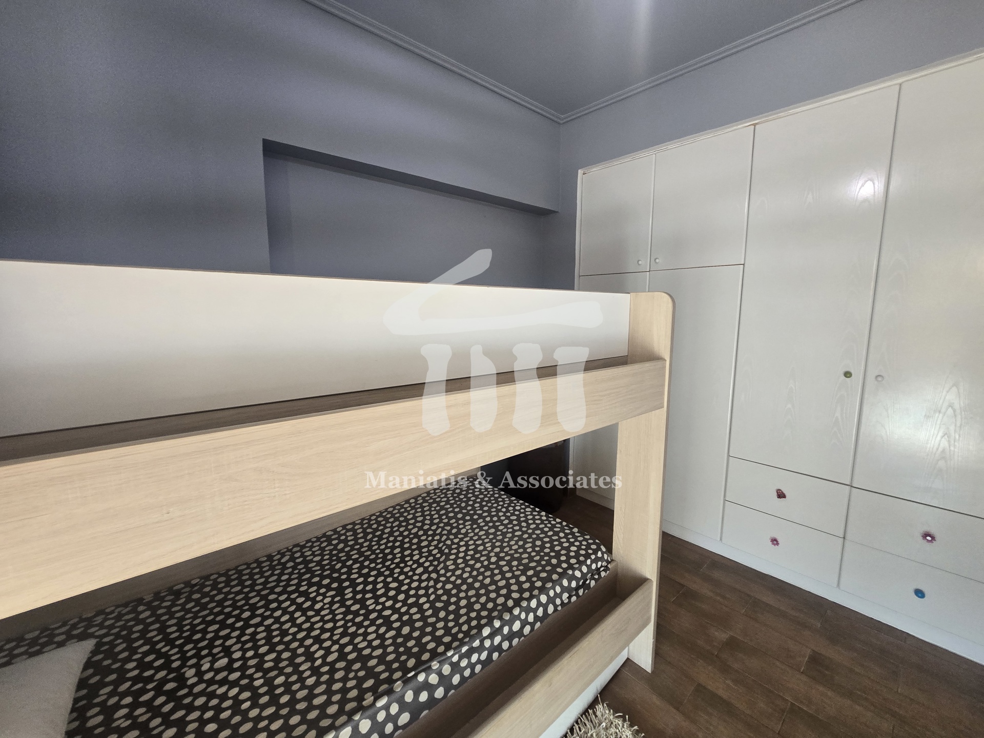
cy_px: 369
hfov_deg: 106.2
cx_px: 492
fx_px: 370
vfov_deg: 89.9
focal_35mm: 13
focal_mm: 2.2
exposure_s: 1/60
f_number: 2.2
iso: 200
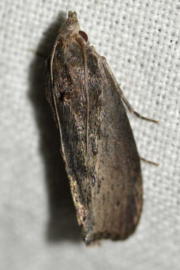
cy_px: 135
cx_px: 90
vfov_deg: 13.7
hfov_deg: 9.1
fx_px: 1126
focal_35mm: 150
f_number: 20
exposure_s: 1/200
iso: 100
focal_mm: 100
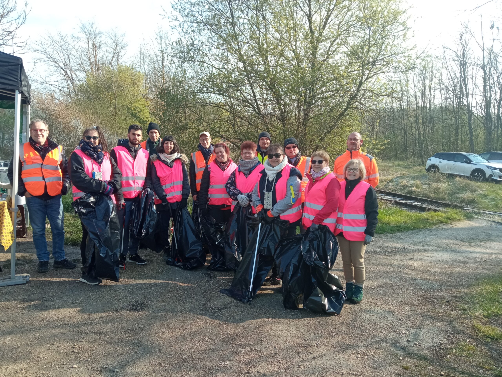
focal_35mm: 27
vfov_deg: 51.4
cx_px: 251
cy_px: 188
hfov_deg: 65.3
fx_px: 392
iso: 115
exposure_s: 1/321
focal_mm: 3.79
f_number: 2.2
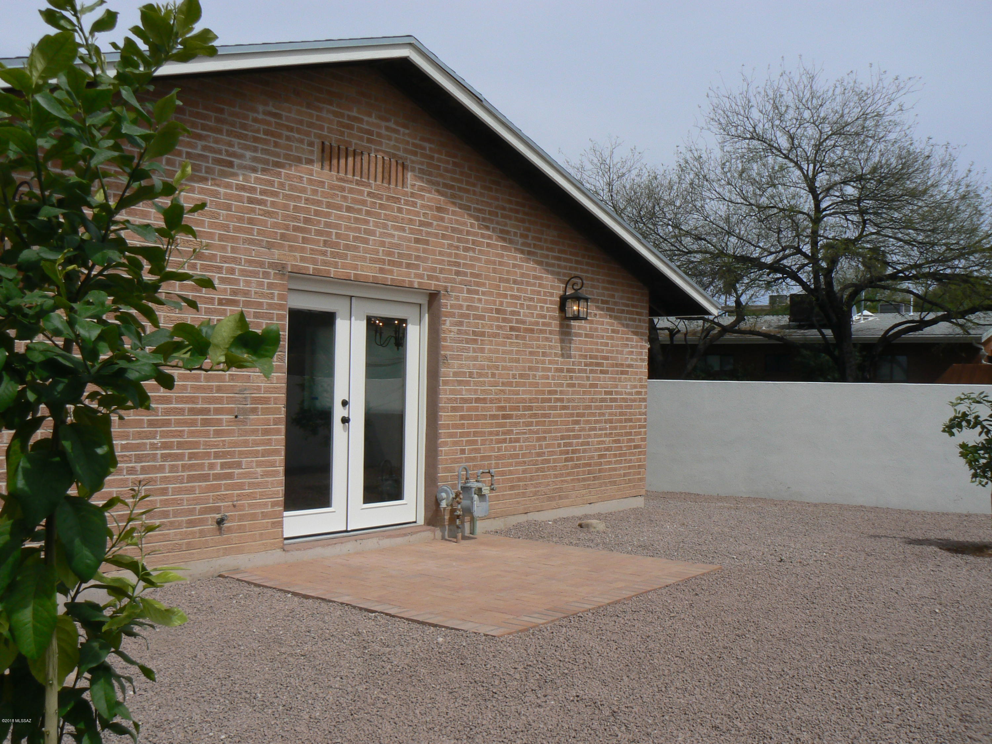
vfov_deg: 39.7
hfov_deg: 51.4
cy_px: 372
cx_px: 496
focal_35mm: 36
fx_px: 1032
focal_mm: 6
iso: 80
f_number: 8
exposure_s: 1/640
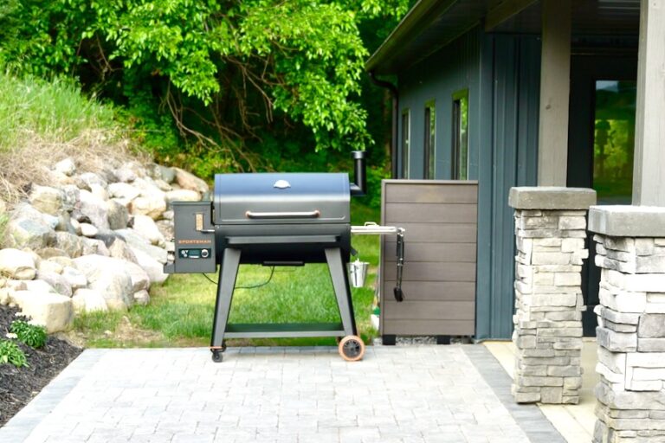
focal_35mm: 35
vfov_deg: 37.9
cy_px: 222
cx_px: 332
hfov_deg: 54.4
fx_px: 646
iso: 200
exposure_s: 1/640
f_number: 2.8
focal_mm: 35
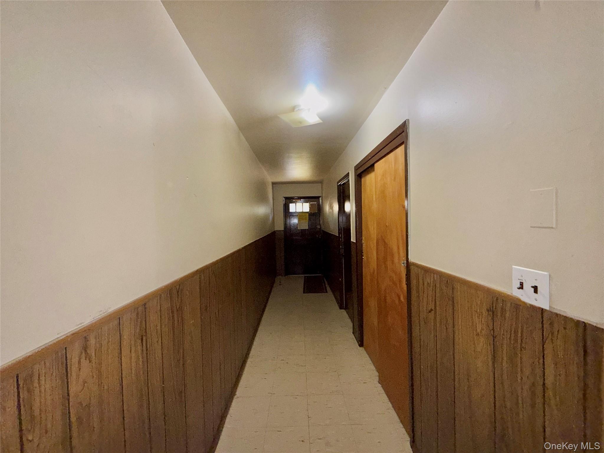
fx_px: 244
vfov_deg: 85.7
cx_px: 302
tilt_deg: -1.3
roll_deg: +1.4
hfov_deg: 102.1
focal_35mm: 14
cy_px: 226
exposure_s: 1/60
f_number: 2.2
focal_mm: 2.22
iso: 125
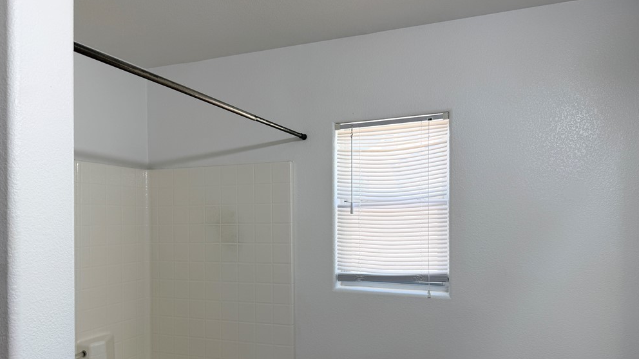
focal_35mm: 27
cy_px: 221
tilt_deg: -2.2
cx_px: 311
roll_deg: +0.5
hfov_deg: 69.8
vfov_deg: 42.6
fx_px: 457
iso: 80
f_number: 1.78
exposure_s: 1/226
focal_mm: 6.76
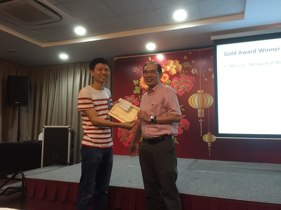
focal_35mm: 29
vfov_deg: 48.2
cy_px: 105
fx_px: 235
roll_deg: -1.3
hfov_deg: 61.7
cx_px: 140
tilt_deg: +5.1
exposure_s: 1/30
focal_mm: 4.15
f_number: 2.2
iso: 160
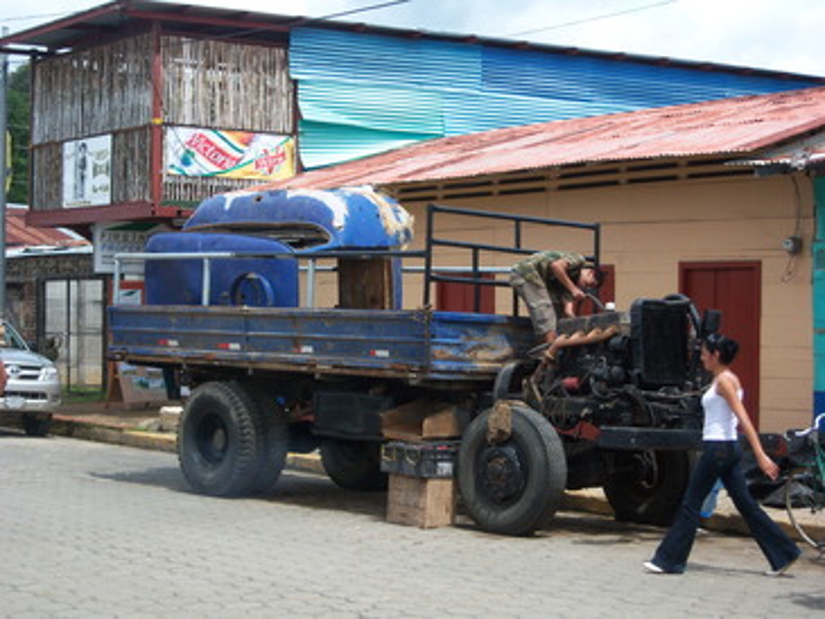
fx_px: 1597
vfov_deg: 21.9
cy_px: 310
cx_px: 412
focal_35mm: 67
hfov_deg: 29.0
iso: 80
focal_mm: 14.1
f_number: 4
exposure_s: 1/640
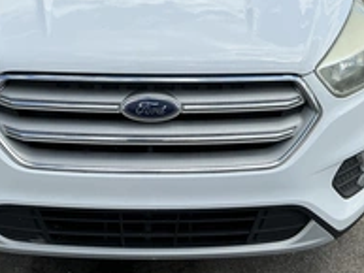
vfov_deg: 24.9
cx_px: 140
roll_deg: -1.3
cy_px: 56
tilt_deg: -18.2
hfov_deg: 33.1
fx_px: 610
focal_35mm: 58
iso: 25
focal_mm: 3
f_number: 1.8
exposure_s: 1/2141
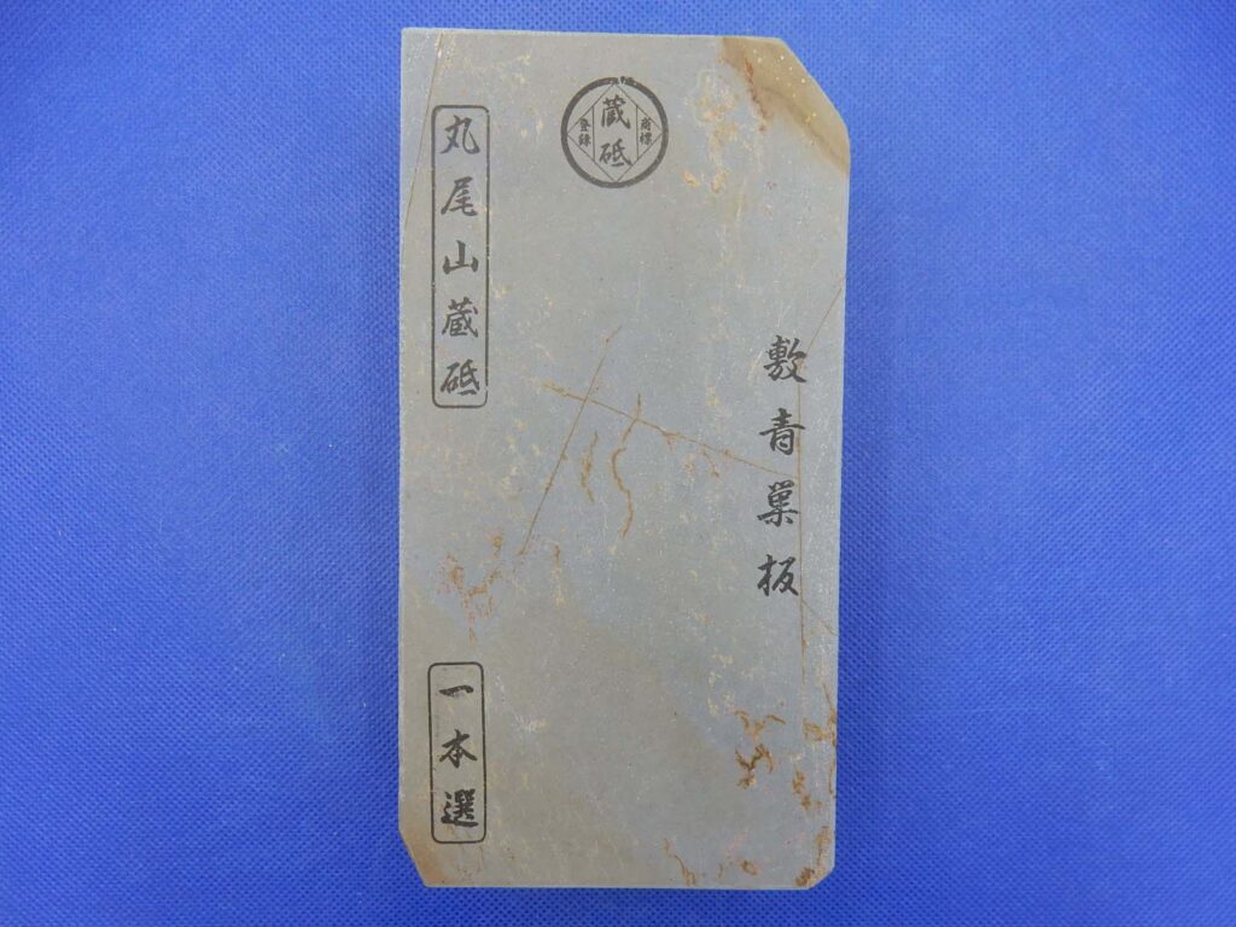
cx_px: 618
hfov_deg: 69.4
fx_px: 893
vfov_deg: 54.9
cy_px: 464
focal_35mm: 25
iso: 125
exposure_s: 1/60
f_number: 3.7
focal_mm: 4.5
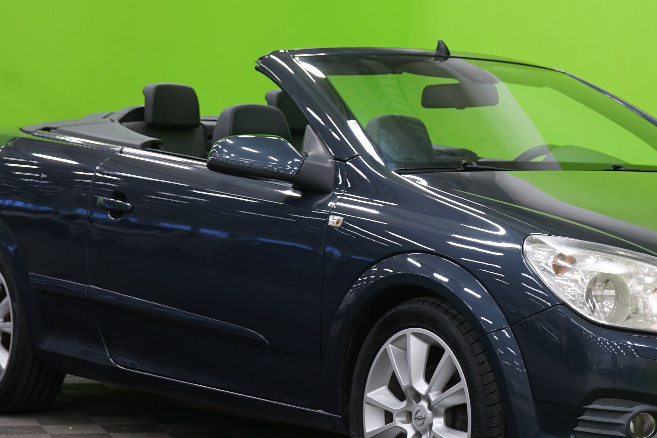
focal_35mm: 108
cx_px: 464
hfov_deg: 18.8
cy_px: 210
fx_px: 1971
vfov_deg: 12.7
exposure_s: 1/8
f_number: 5
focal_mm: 53
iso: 400
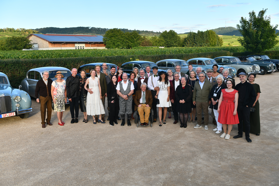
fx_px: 271
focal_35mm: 35
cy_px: 93
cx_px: 140
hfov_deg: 54.4
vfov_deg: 37.9
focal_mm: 35
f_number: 6.3
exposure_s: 1/250
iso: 125
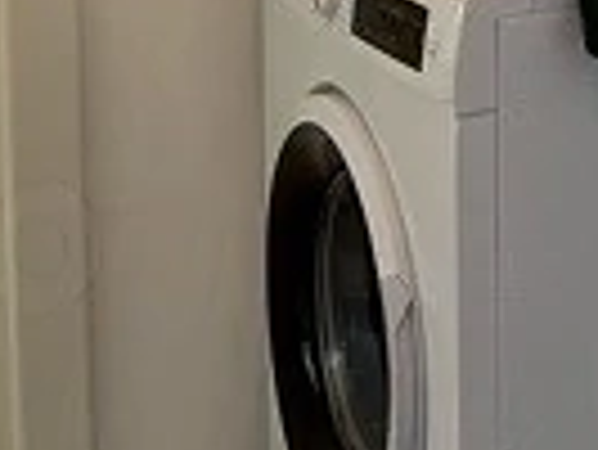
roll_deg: +0.5
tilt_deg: -2.8
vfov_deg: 7.7
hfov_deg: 10.3
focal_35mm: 180
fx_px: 3112
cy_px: -598
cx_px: 1084
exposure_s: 1/50
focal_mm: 6.76
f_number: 1.78
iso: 100
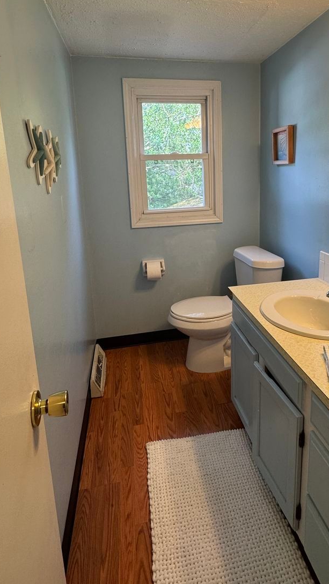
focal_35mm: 21
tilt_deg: -11.0
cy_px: 234
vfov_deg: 82.8
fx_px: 326
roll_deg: +2.0
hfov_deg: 53.4
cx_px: 191
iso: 160
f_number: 2.2
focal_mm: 2.22
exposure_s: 1/120
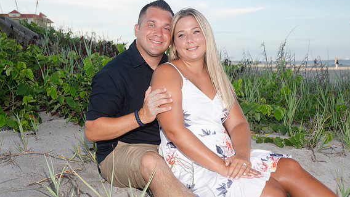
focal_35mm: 56
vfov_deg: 21.5
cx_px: 178
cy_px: 99
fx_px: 520
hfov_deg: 37.2
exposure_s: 1/250
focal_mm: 35
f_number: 5.6
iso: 100
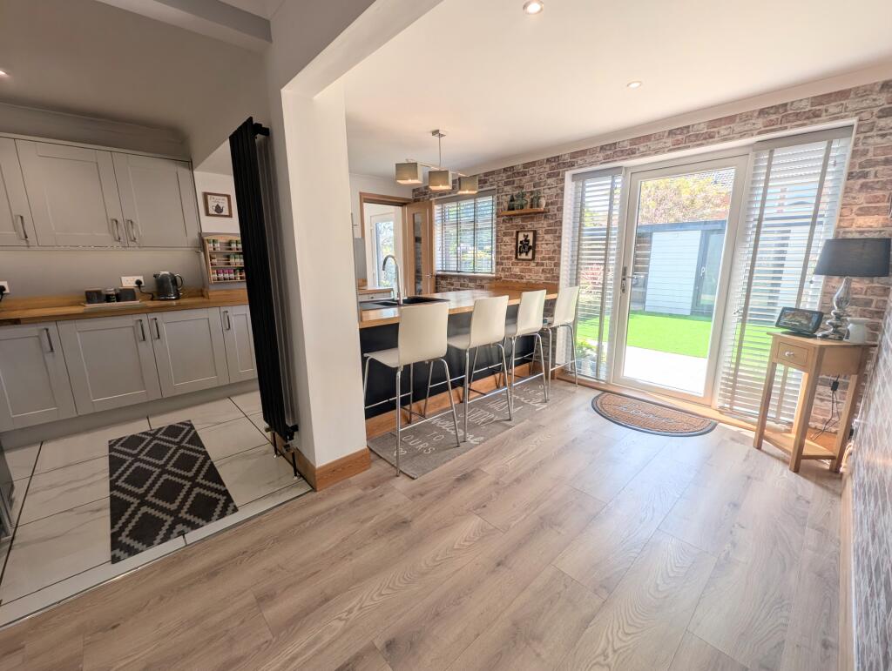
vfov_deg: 90.1
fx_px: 335
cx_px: 446
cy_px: 336
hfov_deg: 106.1
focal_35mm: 13
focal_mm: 1.95
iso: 42
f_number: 2.2
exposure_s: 1/208
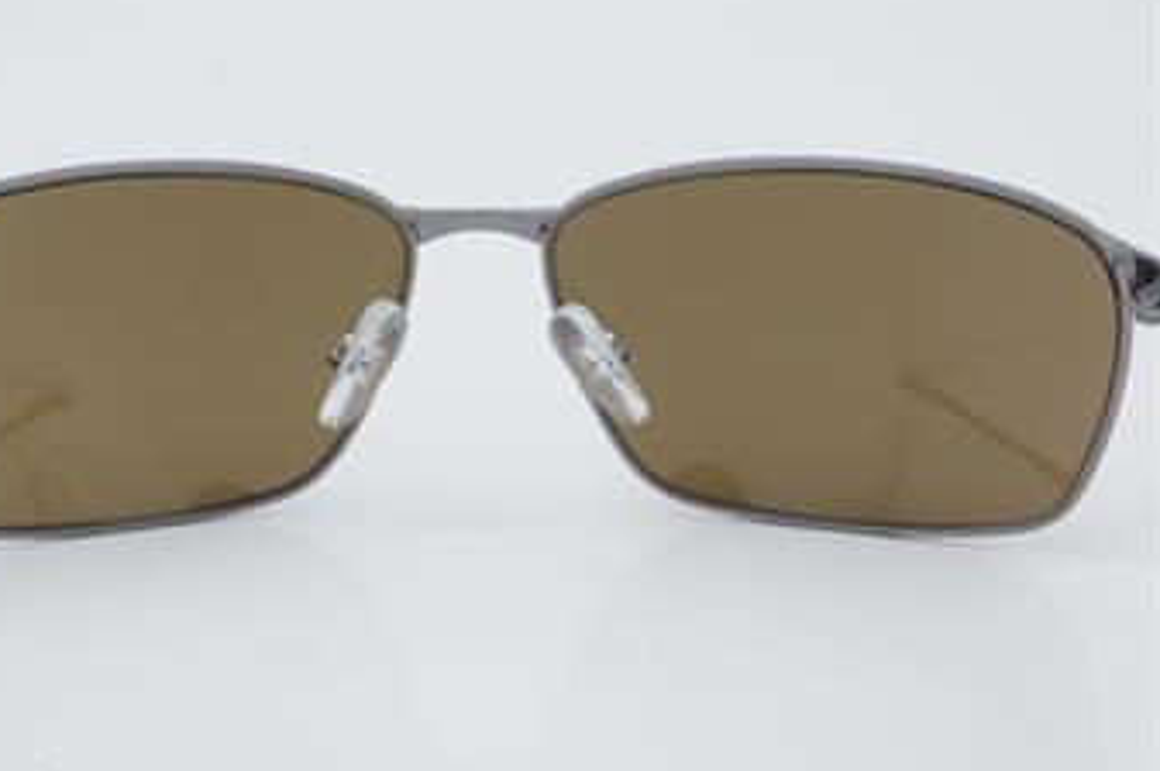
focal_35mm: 89
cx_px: 475
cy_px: 324
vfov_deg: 15.3
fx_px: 2865
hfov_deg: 22.9
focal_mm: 50
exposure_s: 1/3
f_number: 32
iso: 100
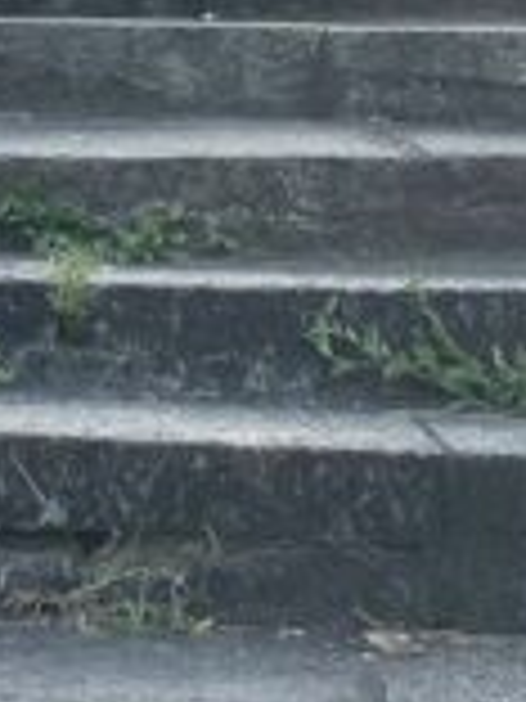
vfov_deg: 9.6
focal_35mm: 171
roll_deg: -0.3
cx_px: 45
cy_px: -1233
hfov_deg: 8.6
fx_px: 3465
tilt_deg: +20.2
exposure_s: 1/122
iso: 40
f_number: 1.8
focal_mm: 4.25
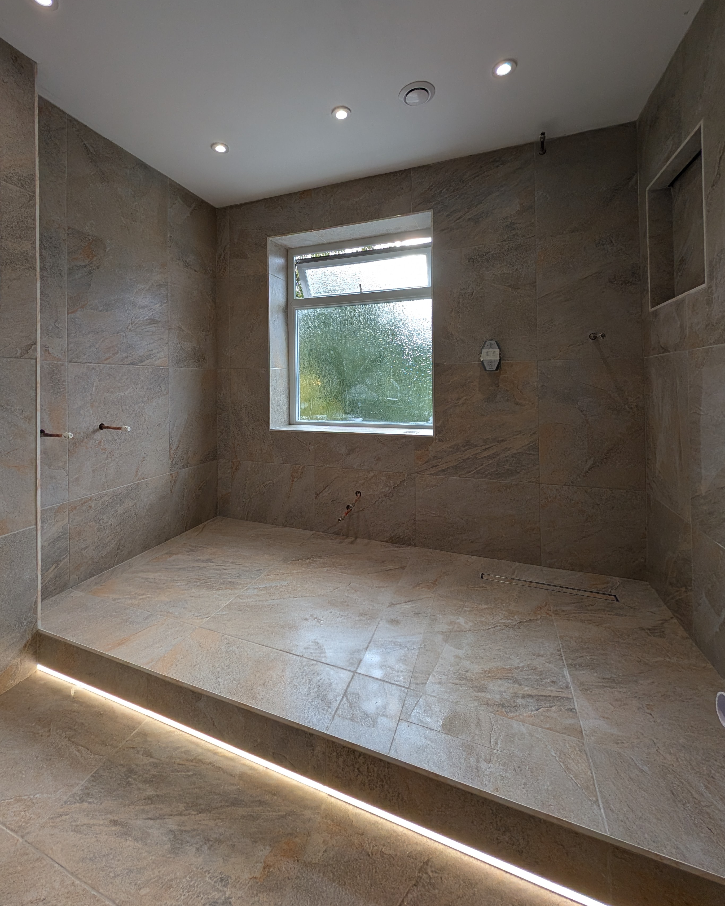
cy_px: 381
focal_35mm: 14
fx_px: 375
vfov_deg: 99.9
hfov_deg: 87.7
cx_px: 323
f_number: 1.7
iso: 88
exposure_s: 1/364
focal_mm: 2.02
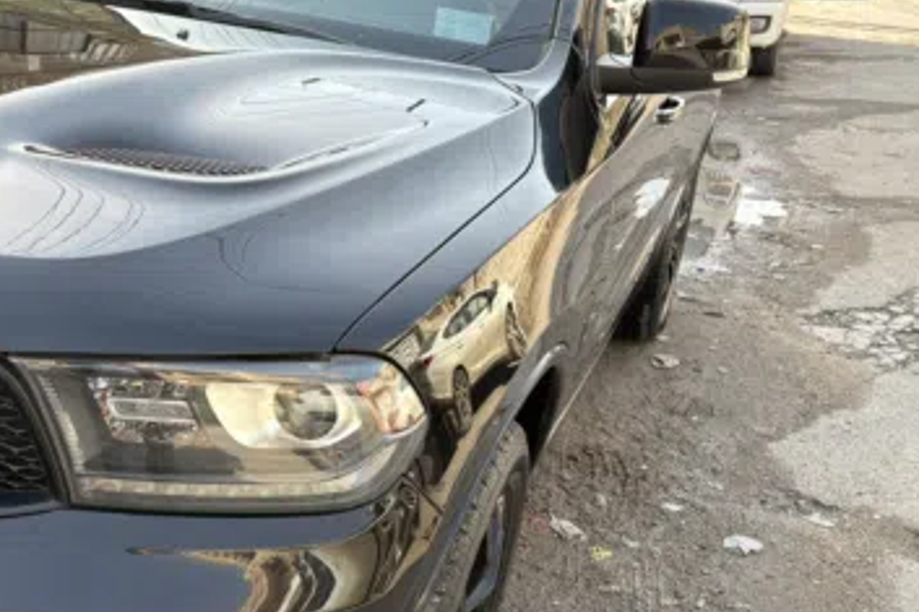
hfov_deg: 38.2
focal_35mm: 49
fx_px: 1250
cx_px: 133
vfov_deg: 27.5
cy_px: 346
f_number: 1.6
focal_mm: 5.96
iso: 50
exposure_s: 1/566
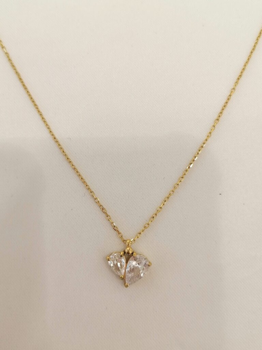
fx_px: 323
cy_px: 175
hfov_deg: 44.2
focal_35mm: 32
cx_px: 131
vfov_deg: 56.8
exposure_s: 1/50
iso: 100
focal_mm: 4.75
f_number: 1.8
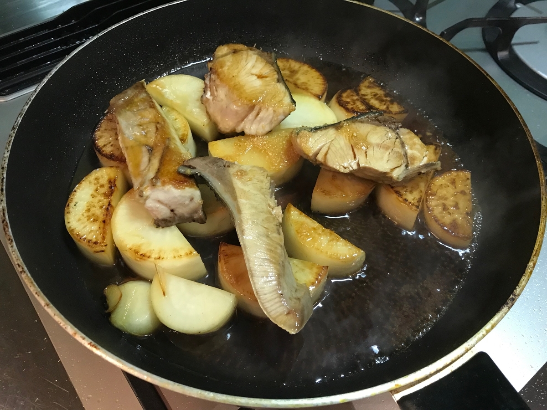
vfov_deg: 49.7
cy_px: 205
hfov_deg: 63.4
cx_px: 274
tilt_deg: -54.7
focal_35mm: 28
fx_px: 442
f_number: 1.8
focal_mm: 3.99
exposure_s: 1/14
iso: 100
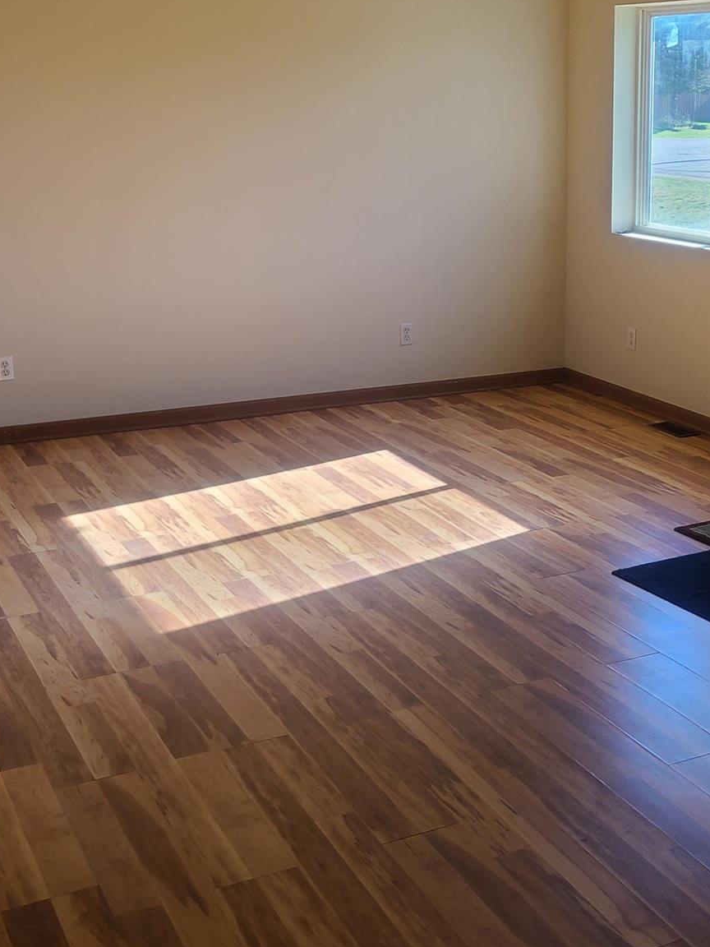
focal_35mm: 52
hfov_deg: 27.7
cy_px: 344
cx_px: 517
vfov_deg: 36.6
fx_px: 1422
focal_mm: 5.4
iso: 40
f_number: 1.8
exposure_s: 1/187
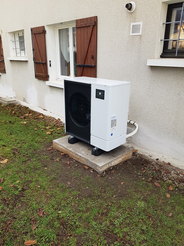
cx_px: 92
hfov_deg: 53.1
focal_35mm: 26
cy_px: 123
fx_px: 184
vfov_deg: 67.3
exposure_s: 1/234
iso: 40
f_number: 1.7
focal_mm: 4.2
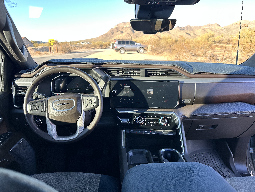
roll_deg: +1.9
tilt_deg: -15.4
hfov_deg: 71.6
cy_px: 96
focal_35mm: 24
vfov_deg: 56.8
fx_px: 177
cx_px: 128
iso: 80
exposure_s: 1/186
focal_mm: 6.86
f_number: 1.78
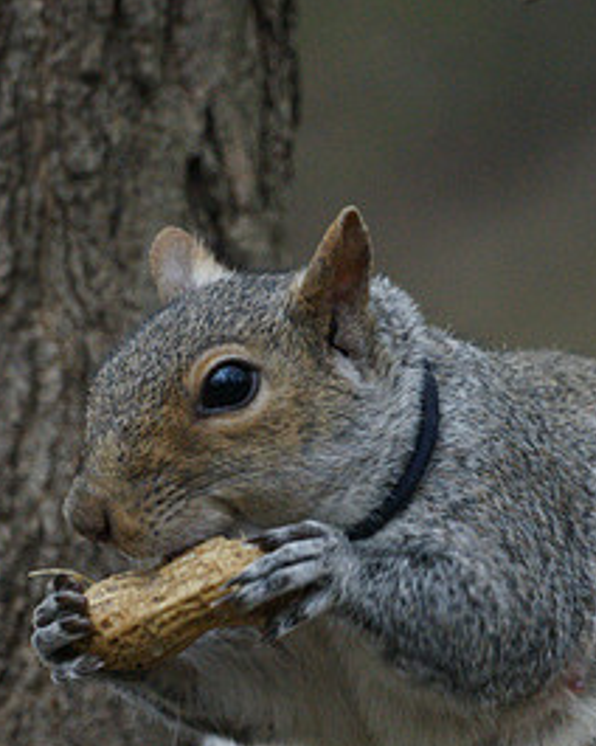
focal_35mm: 1543
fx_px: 34022
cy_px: 517
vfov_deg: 1.3
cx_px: 461
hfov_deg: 1.0
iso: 1600
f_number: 8
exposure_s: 1/160
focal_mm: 500
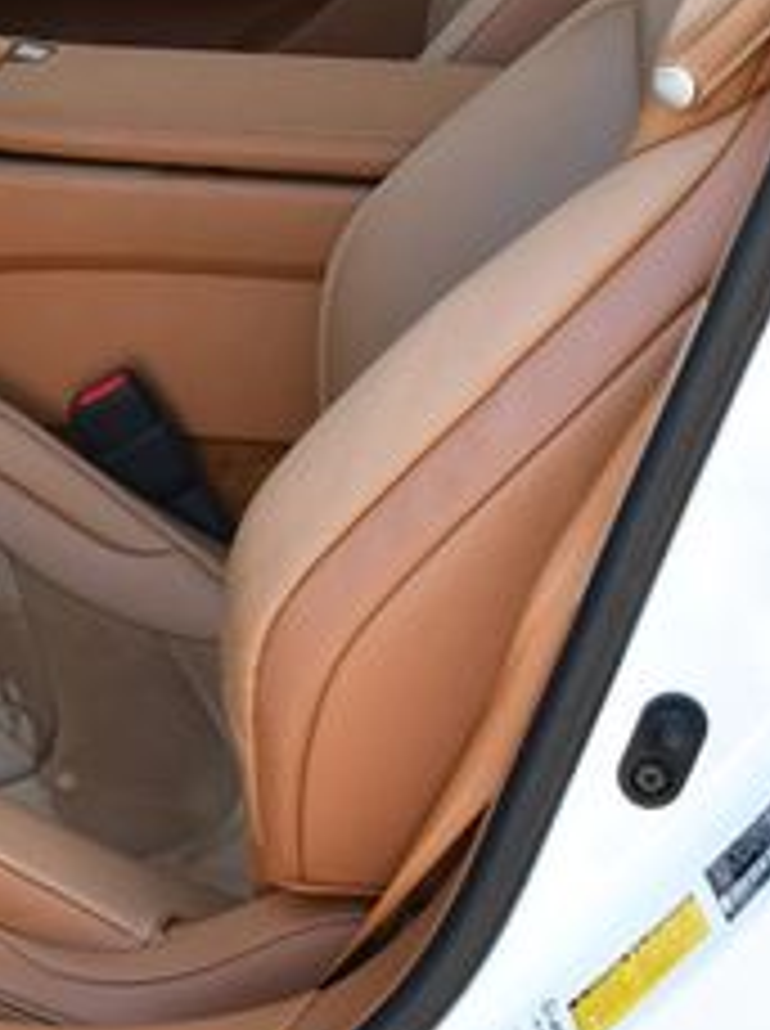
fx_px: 2885
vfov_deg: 20.0
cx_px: -297
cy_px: 189
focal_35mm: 97
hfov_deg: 14.4
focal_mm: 18
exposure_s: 1/250
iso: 400
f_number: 4.5
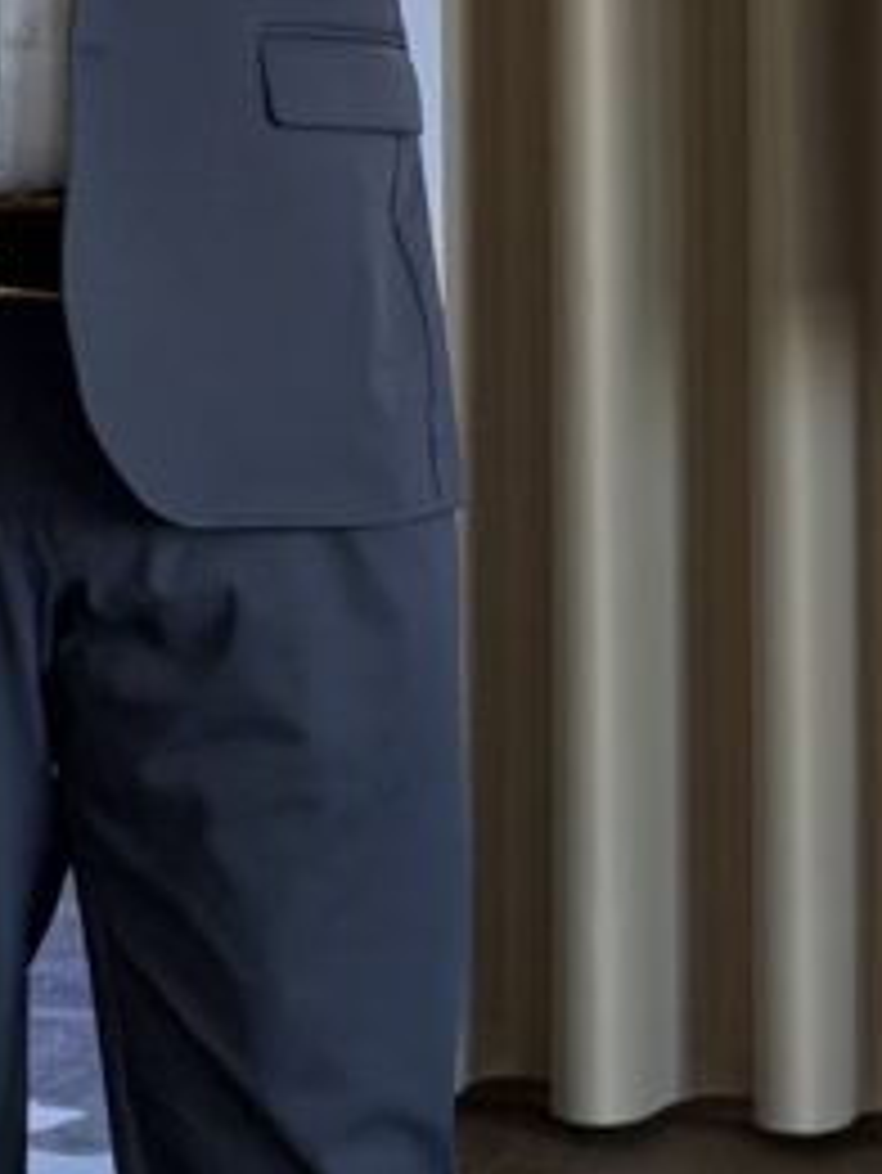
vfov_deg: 10.2
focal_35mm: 188
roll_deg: +0.9
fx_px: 6382
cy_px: -477
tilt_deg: -0.2
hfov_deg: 7.9
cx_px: 58
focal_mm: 6.76
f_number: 1.78
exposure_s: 1/60
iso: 160
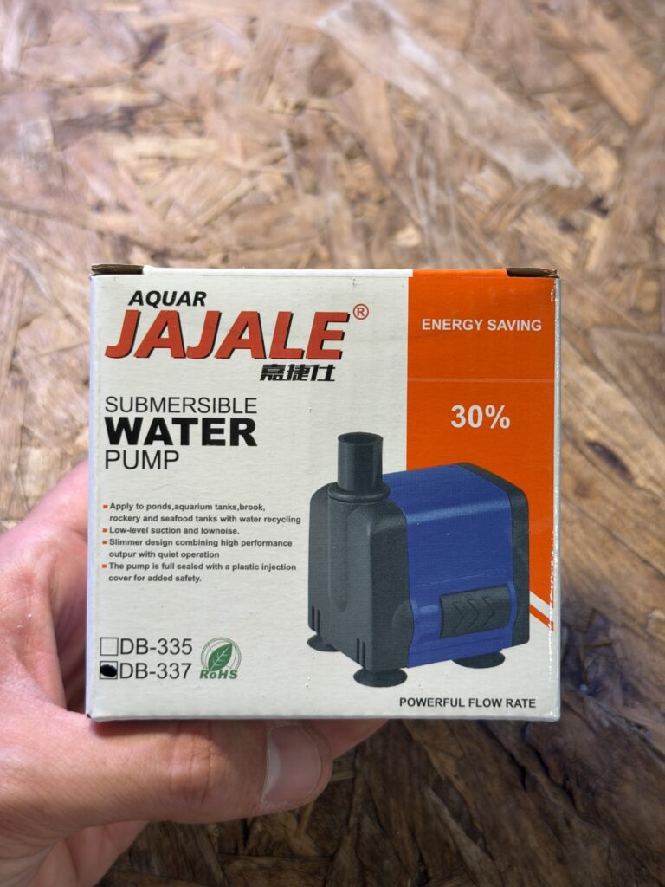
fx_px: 1229
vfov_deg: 39.7
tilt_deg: -58.0
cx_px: 332
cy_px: 444
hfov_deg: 30.3
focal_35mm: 48
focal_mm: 6.76
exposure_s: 1/100
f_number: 1.78
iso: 100
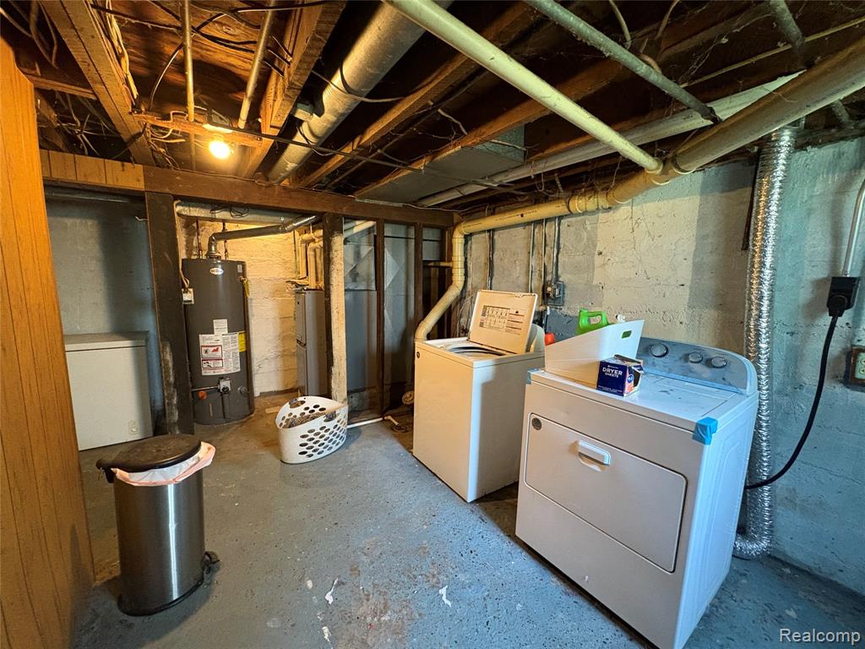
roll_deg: +0.0
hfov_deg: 102.1
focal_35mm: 14
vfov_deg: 85.7
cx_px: 432
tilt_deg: -7.4
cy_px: 324
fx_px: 350
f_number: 2.2
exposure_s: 1/40
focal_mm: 2.22
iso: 640
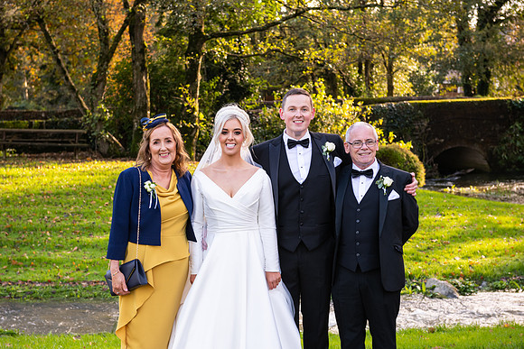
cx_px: 262
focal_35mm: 70
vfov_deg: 19.5
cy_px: 174
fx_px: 1019
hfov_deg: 28.8
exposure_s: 1/160
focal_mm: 70
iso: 500
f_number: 6.3
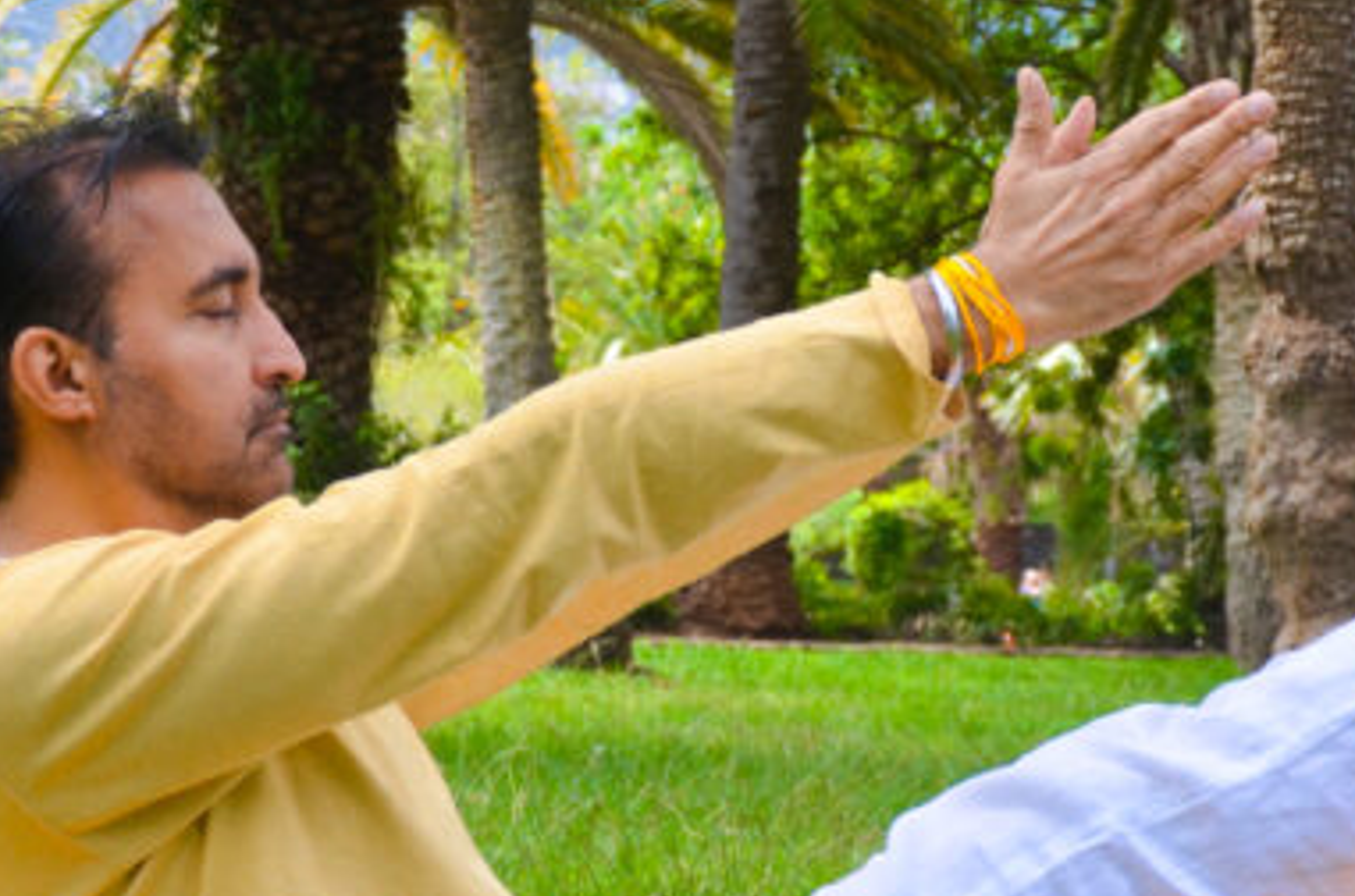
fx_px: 4843
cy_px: 562
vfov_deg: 10.6
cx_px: 811
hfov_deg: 15.9
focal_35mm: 129
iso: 400
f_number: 4.5
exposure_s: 1/1250
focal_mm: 32
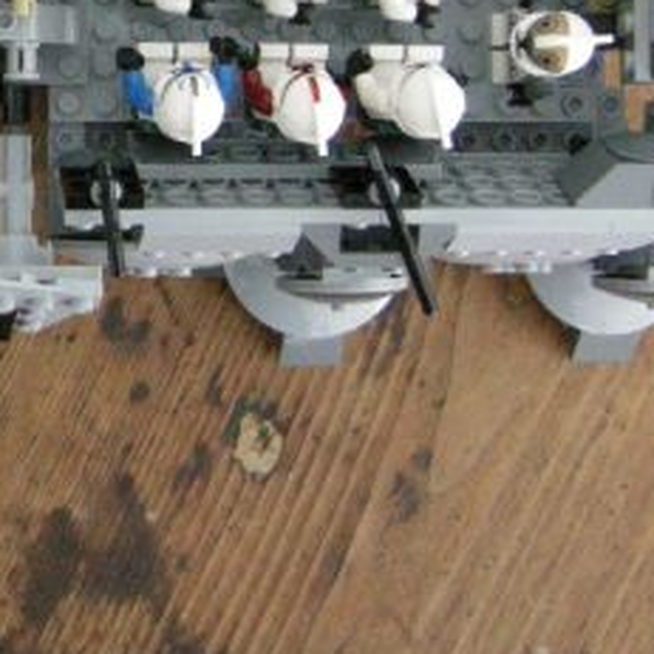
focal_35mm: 110
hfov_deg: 15.4
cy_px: -28
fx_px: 2351
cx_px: -96
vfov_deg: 15.5
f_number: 2.7
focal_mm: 7.5
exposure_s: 1/30
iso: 664
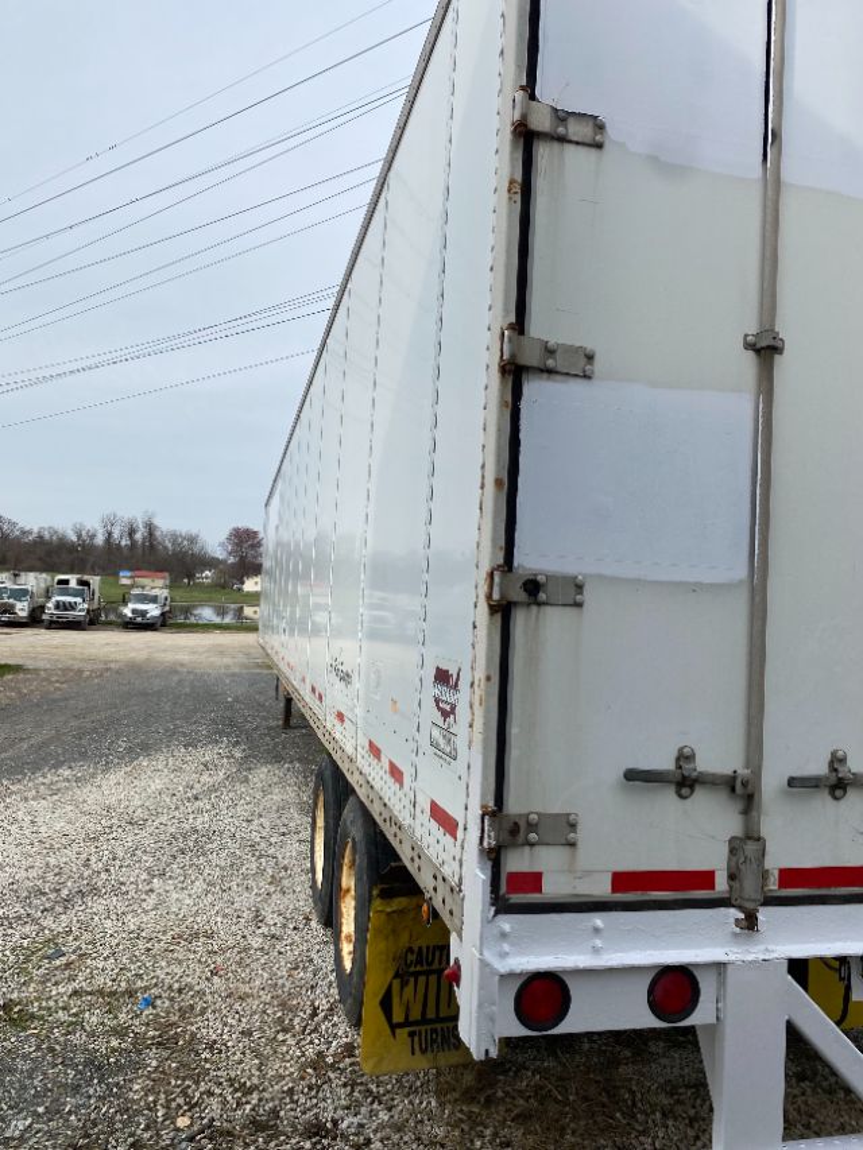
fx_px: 864
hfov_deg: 53.1
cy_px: 575
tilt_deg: +3.2
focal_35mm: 26
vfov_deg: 67.3
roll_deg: -2.9
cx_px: 432
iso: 32
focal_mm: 4.25
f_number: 1.8
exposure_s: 1/2028
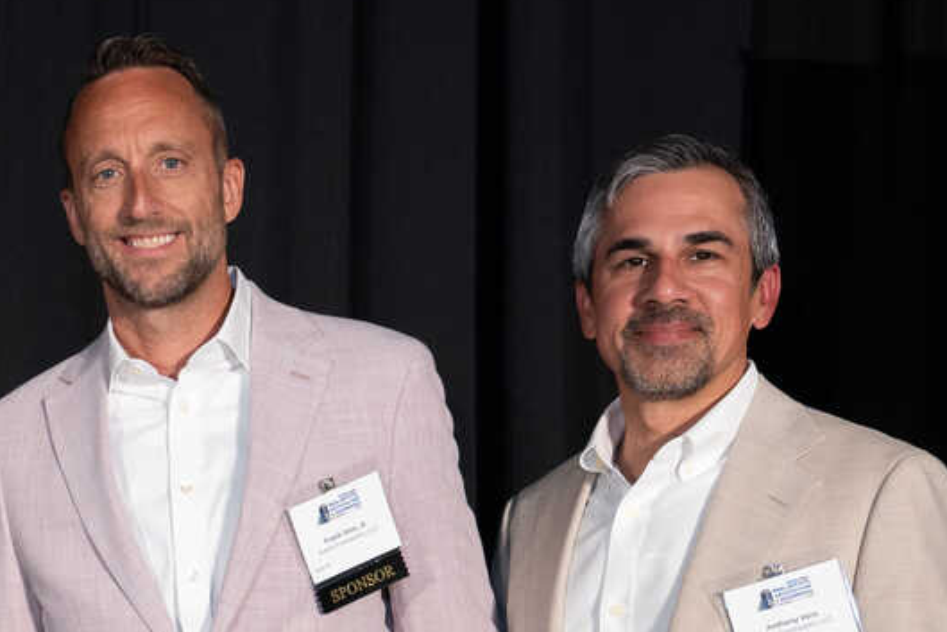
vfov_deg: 13.2
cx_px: -77
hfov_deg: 19.9
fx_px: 2578
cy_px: 933
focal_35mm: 98
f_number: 5.6
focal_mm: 30
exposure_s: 1/100
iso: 1000
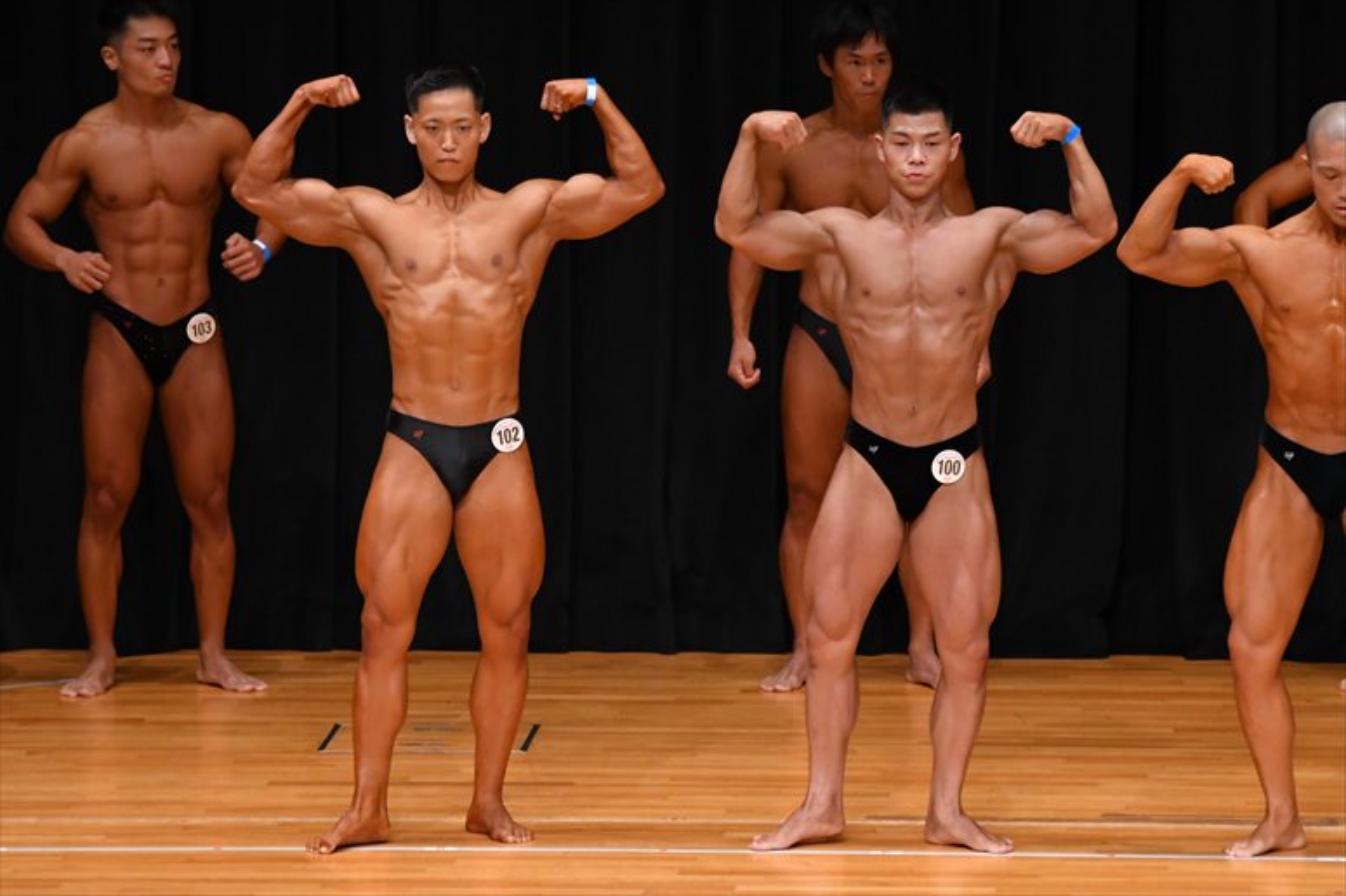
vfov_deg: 4.8
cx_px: 673
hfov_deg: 7.2
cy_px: 448
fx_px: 10651
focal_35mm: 285
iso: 3200
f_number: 5.6
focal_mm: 190
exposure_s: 1/400
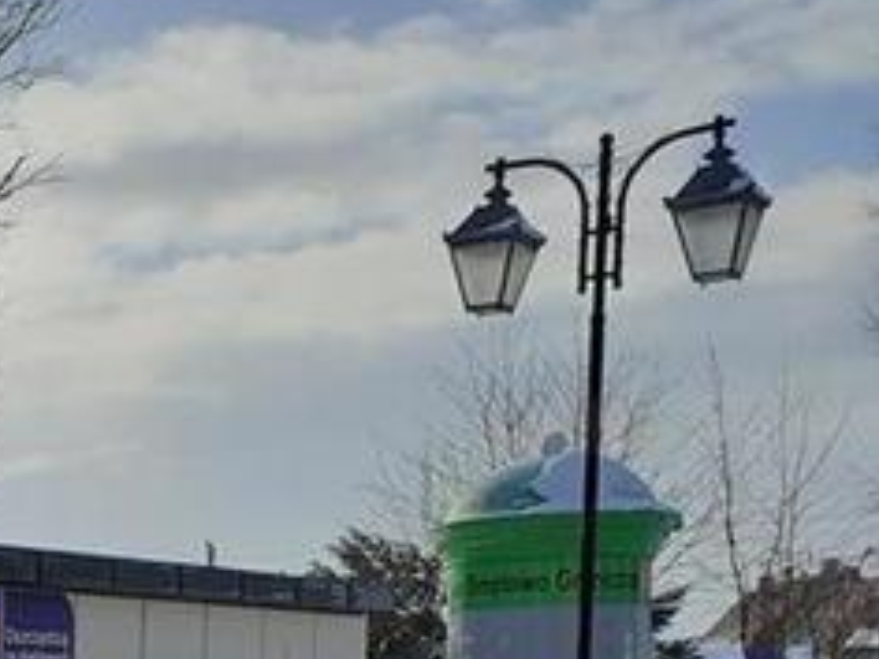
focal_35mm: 80
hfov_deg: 20.9
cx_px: -421
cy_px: 921
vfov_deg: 17.0
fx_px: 2031
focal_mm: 3.6
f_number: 1.9
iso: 40
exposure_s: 1/2183
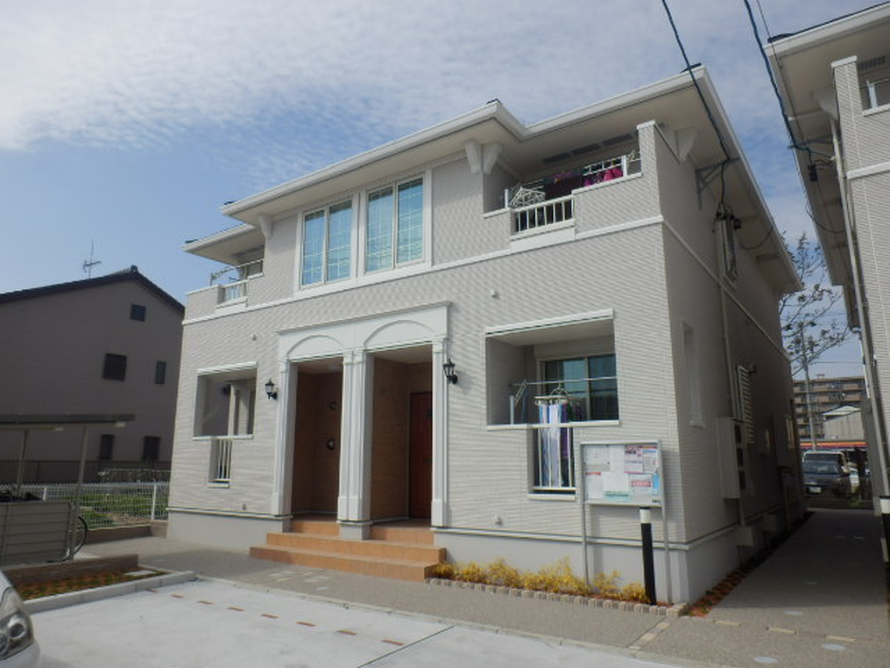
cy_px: 334
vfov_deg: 56.8
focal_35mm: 24
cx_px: 445
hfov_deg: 71.6
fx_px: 617
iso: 80
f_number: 7.9
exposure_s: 1/250
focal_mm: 4.2
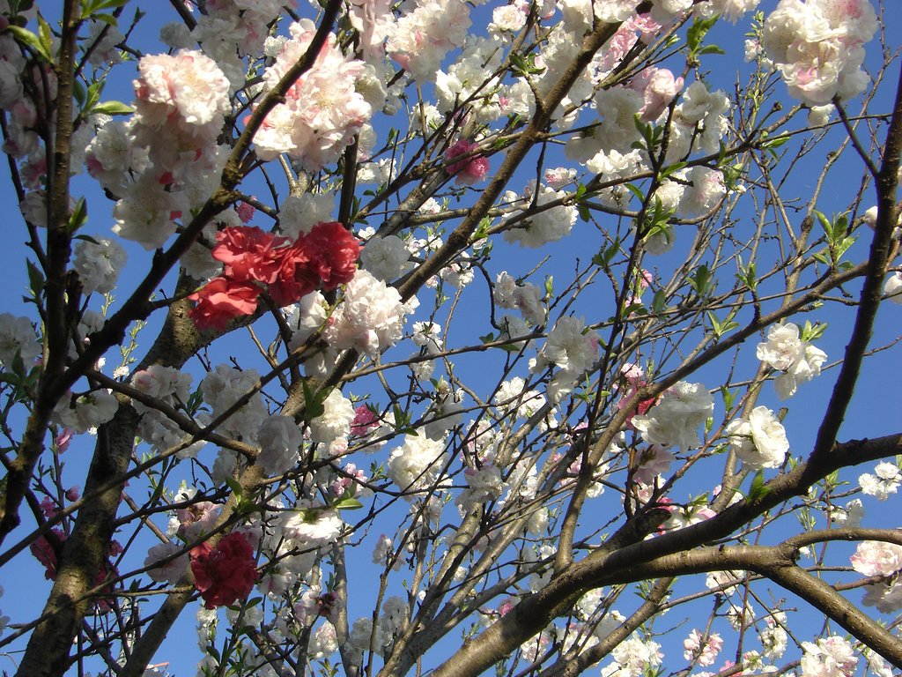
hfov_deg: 38.2
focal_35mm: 50
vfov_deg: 29.1
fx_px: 1303
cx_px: 451
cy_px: 338
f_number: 5
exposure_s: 1/200
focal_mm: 8.4
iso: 50
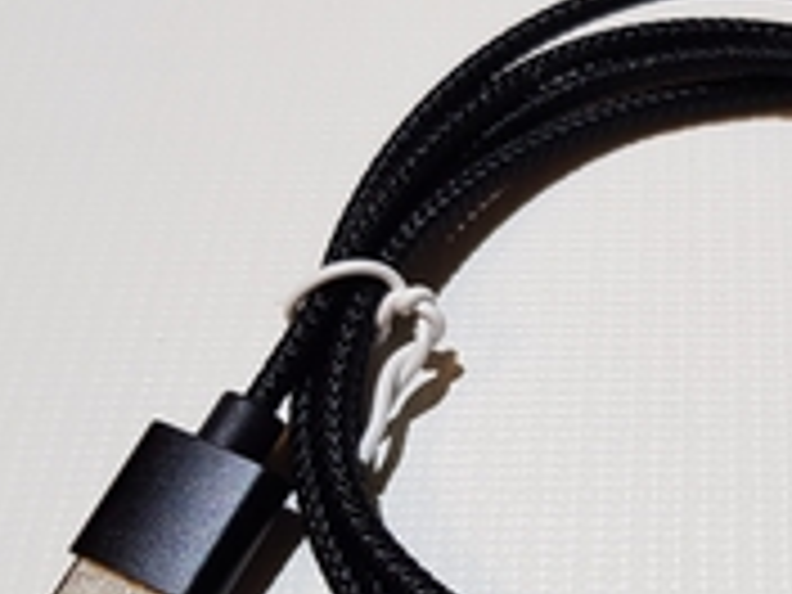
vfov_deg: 24.5
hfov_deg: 31.0
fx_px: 1350
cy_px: 446
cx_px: 738
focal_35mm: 59
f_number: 1.7
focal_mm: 4.2
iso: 160
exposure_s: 1/50
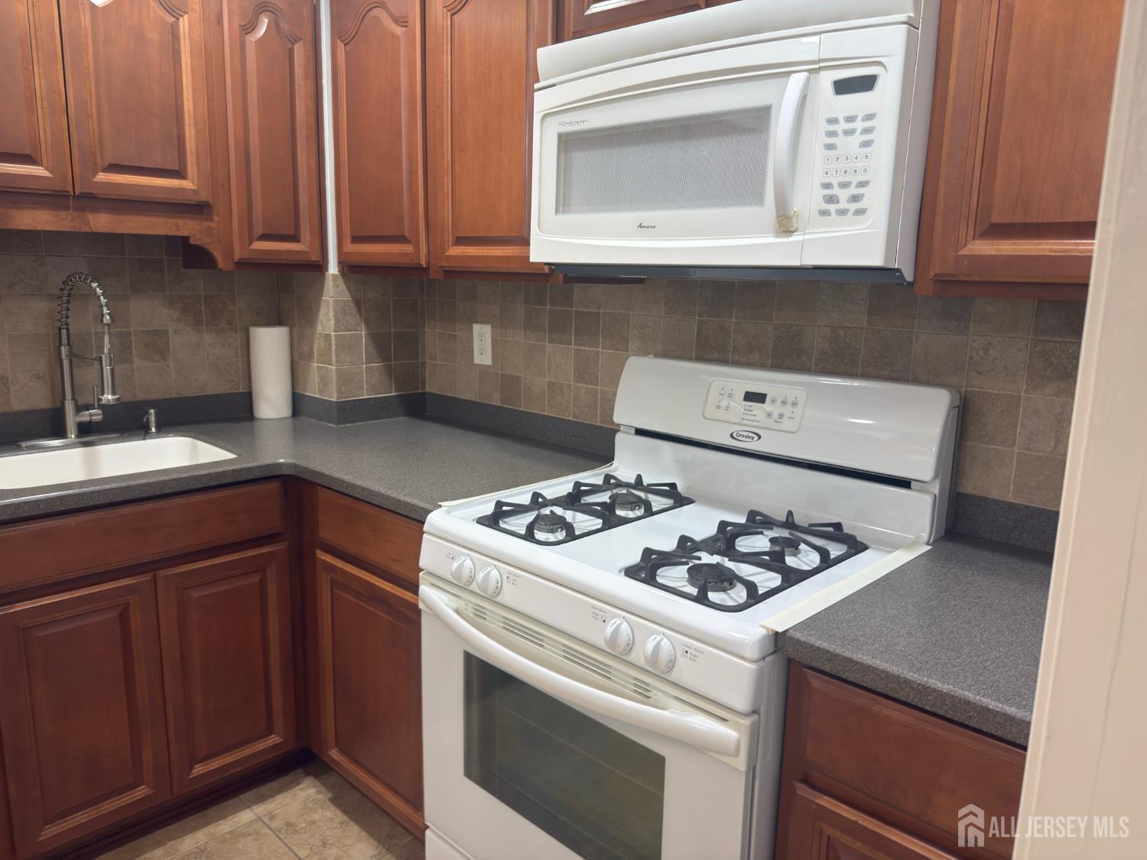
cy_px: 430
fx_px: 795
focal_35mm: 24
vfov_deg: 56.8
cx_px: 574
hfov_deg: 71.6
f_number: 1.78
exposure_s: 1/60
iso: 250
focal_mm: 6.76
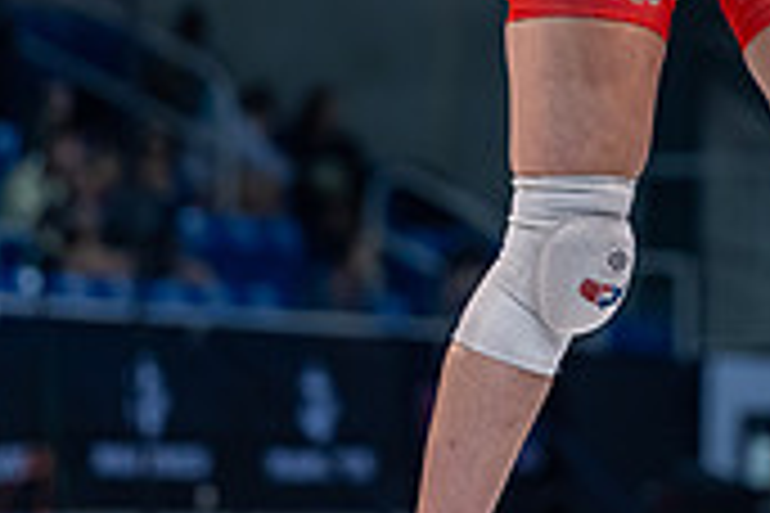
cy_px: -146
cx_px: 563
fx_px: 8683
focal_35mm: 406
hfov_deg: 5.1
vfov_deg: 3.4
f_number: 2.8
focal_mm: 120
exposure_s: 1/800
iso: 1400
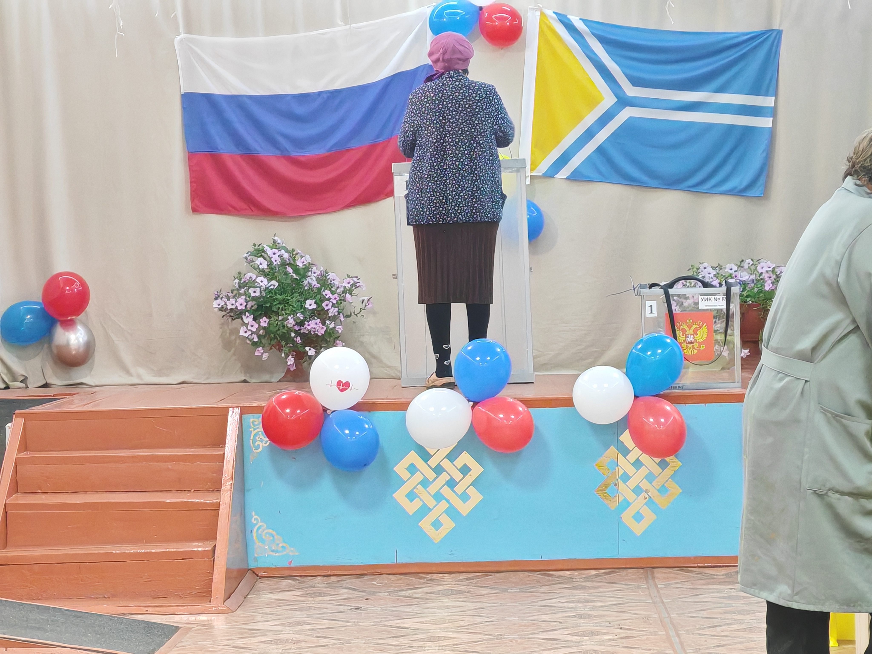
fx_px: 2947
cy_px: 327
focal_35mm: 117
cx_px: 436
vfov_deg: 12.7
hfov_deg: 16.8
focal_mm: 8.67
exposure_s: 1/25
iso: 1250
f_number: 2.4
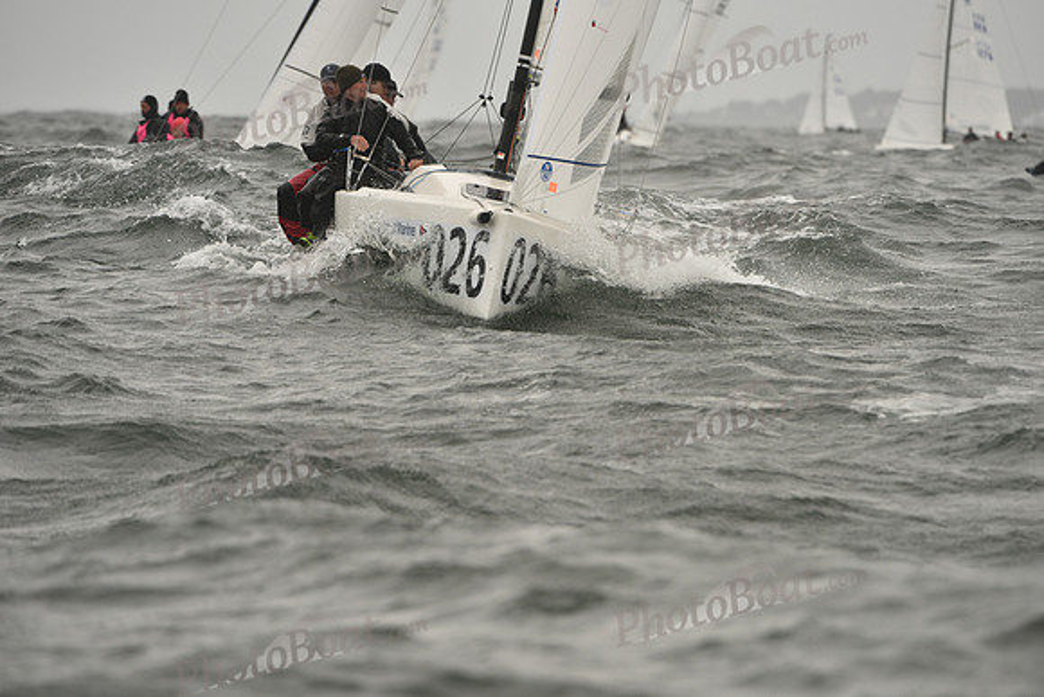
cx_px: 522
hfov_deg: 5.2
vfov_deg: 3.4
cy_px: 348
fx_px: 11602
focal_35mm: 400
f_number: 6.3
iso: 400
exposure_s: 1/1250
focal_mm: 400
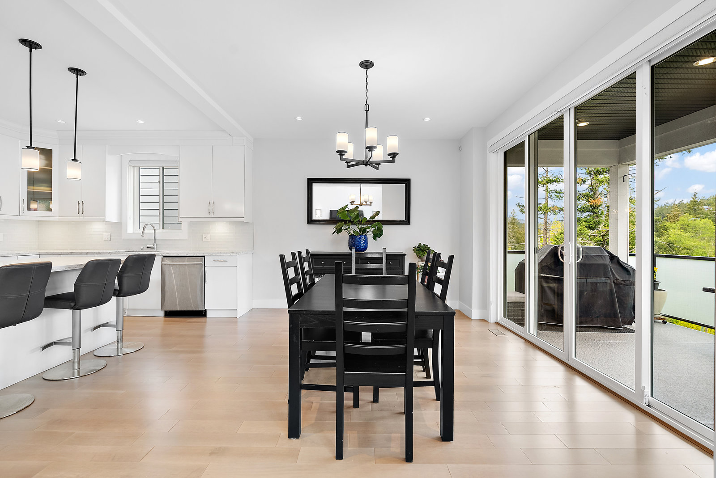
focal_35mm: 16
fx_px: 318
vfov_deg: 73.8
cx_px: 358
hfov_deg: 96.7
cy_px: 239
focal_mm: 16
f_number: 7.1
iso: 320
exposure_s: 1/8
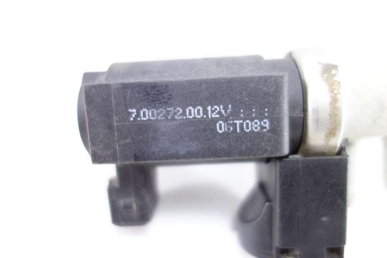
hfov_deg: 65.5
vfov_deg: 46.4
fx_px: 301
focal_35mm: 28
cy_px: 129
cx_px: 194
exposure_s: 1/30
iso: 125
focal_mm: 10.4
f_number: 1.8
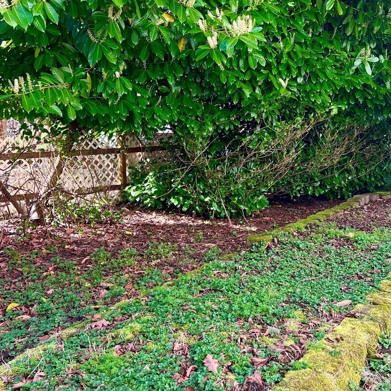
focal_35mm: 41
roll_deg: -0.7
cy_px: 173
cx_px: 226
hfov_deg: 40.8
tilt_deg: -6.9
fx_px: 524
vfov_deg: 40.9
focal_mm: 5.7
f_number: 1.5
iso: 40
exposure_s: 1/181
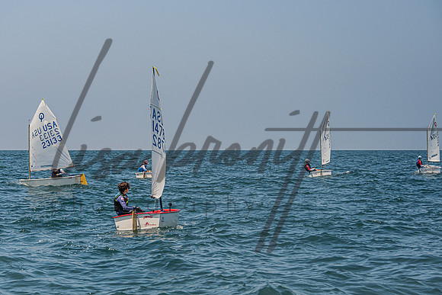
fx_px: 1181
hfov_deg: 21.1
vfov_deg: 14.2
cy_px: 148
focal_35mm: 96
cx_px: 139
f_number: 6
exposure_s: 1/2500
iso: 250
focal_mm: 70
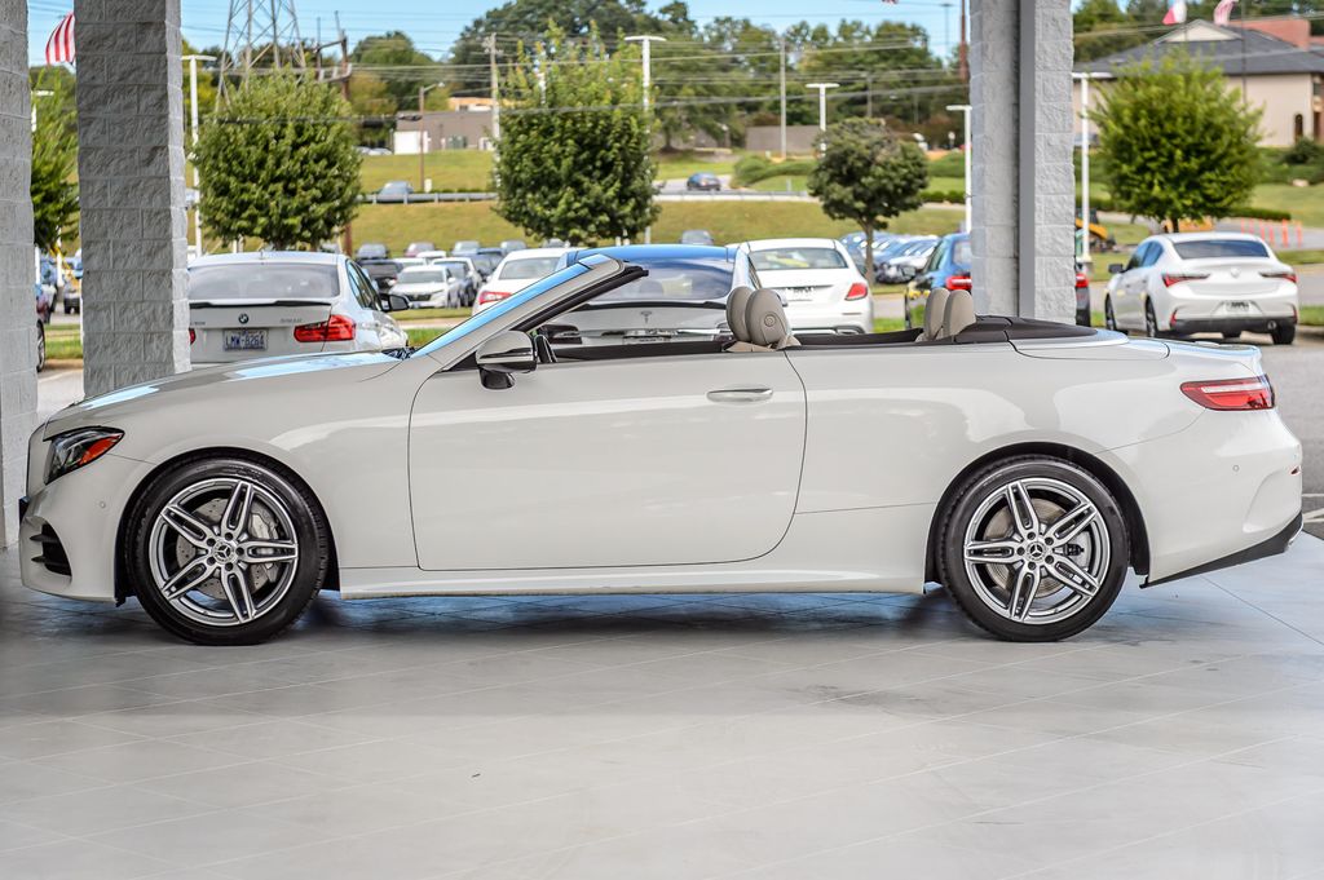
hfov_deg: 26.0
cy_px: 410
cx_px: 654
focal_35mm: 78
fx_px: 2869
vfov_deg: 17.4
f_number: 4
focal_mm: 70
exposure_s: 1/4000
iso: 400
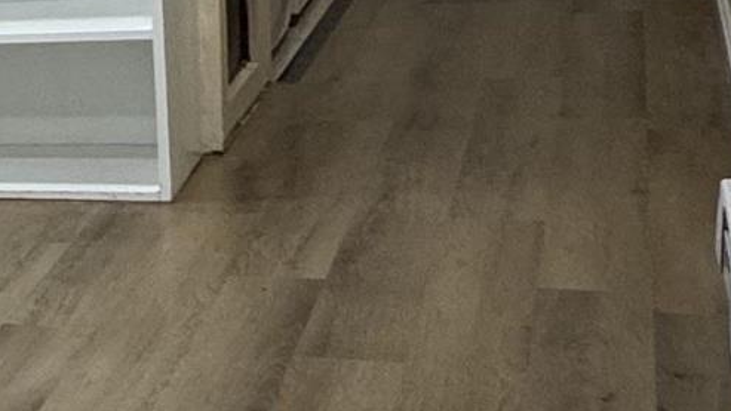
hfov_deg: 16.3
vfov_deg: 12.7
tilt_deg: -11.9
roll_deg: +8.6
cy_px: 178
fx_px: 1841
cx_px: -796
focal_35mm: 95
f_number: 2.2
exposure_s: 1/120
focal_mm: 2.22
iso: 160
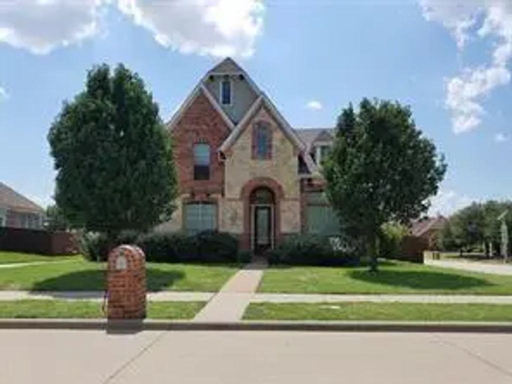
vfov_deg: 53.1
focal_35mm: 26
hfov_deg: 67.3
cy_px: 192
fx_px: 385
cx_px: 256
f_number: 1.7
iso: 50
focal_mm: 4.2
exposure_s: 1/3384
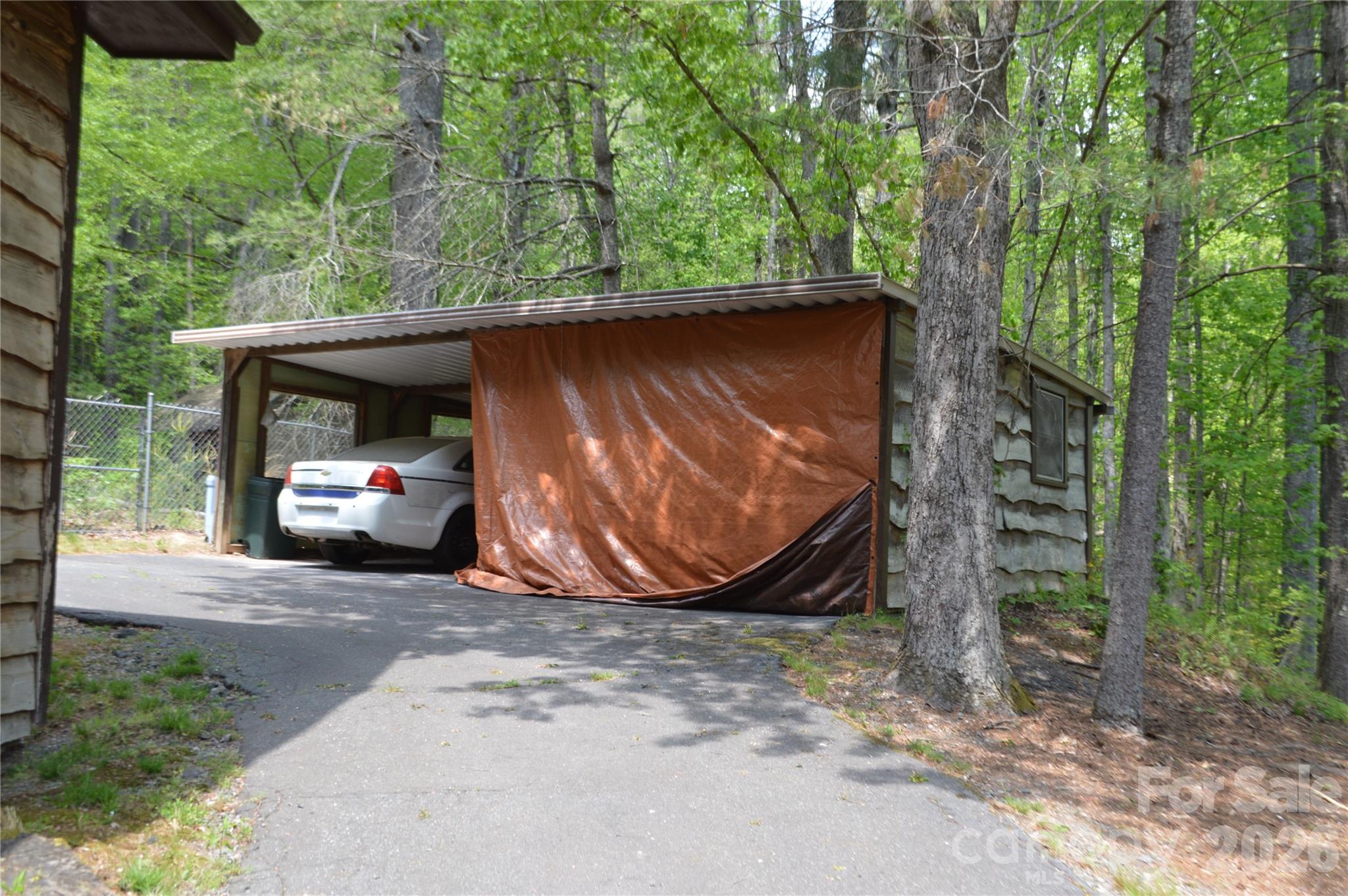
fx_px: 1347
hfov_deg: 53.2
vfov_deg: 36.8
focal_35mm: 36
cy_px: 448
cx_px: 674
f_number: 5.6
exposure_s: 1/125
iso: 160
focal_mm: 24
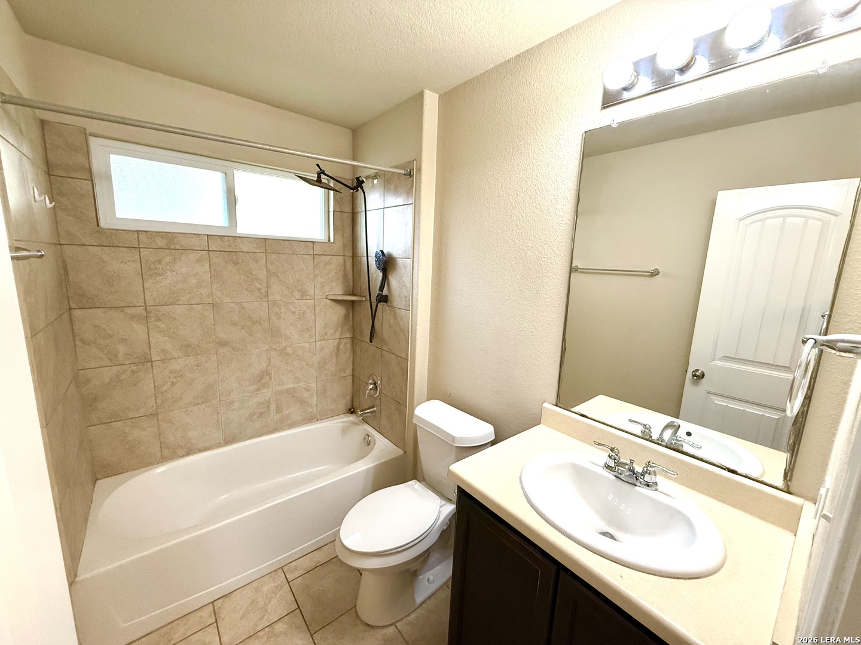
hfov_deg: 102.1
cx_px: 430
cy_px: 322
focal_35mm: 14
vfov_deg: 85.7
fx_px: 348
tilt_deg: -9.4
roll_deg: -2.8
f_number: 2.2
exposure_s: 1/120
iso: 400
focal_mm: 2.22
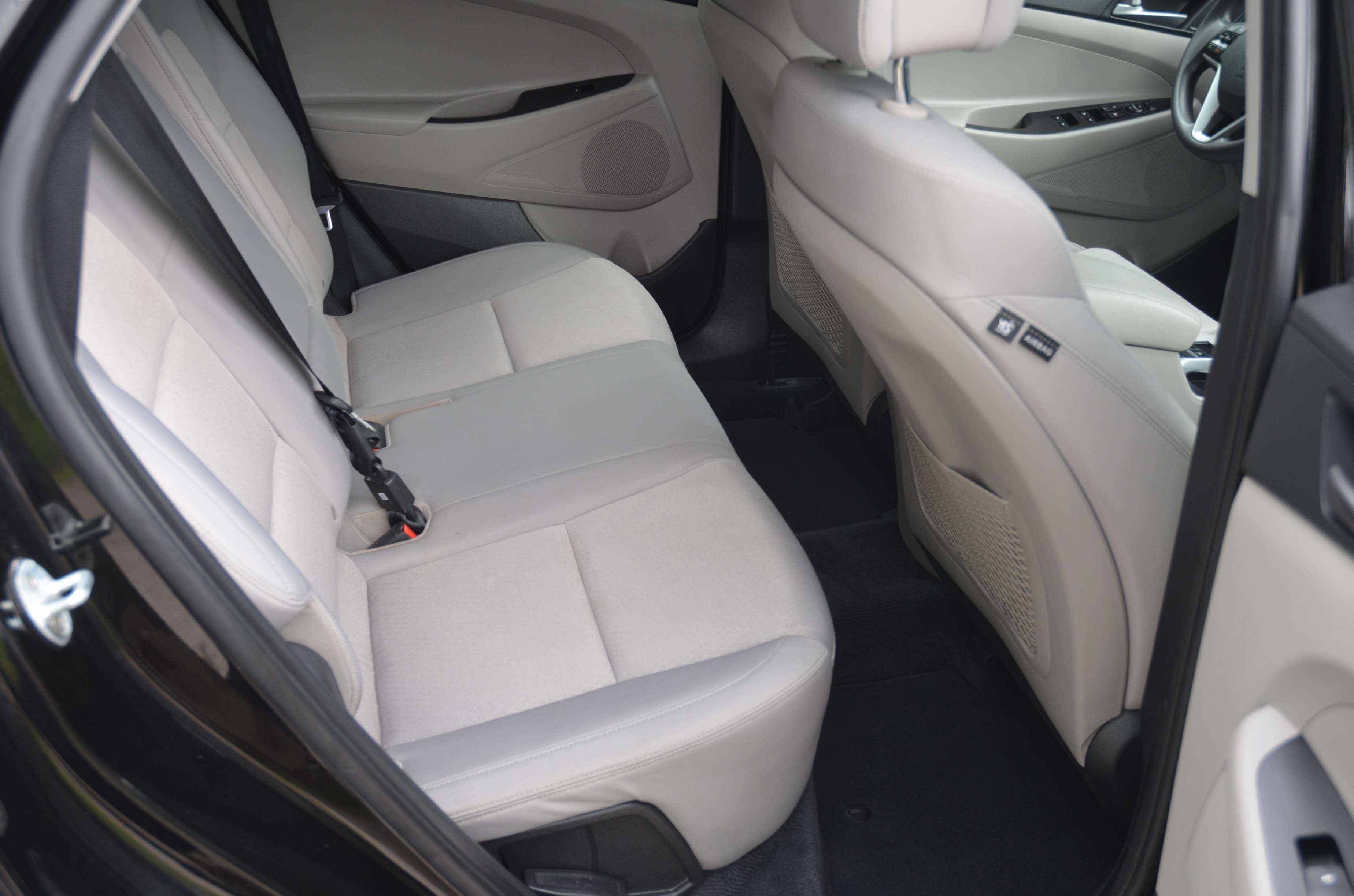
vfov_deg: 35.3
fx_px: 1407
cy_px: 448
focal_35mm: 38
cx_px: 677
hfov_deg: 51.4
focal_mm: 25
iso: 400
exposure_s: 1/60
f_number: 4
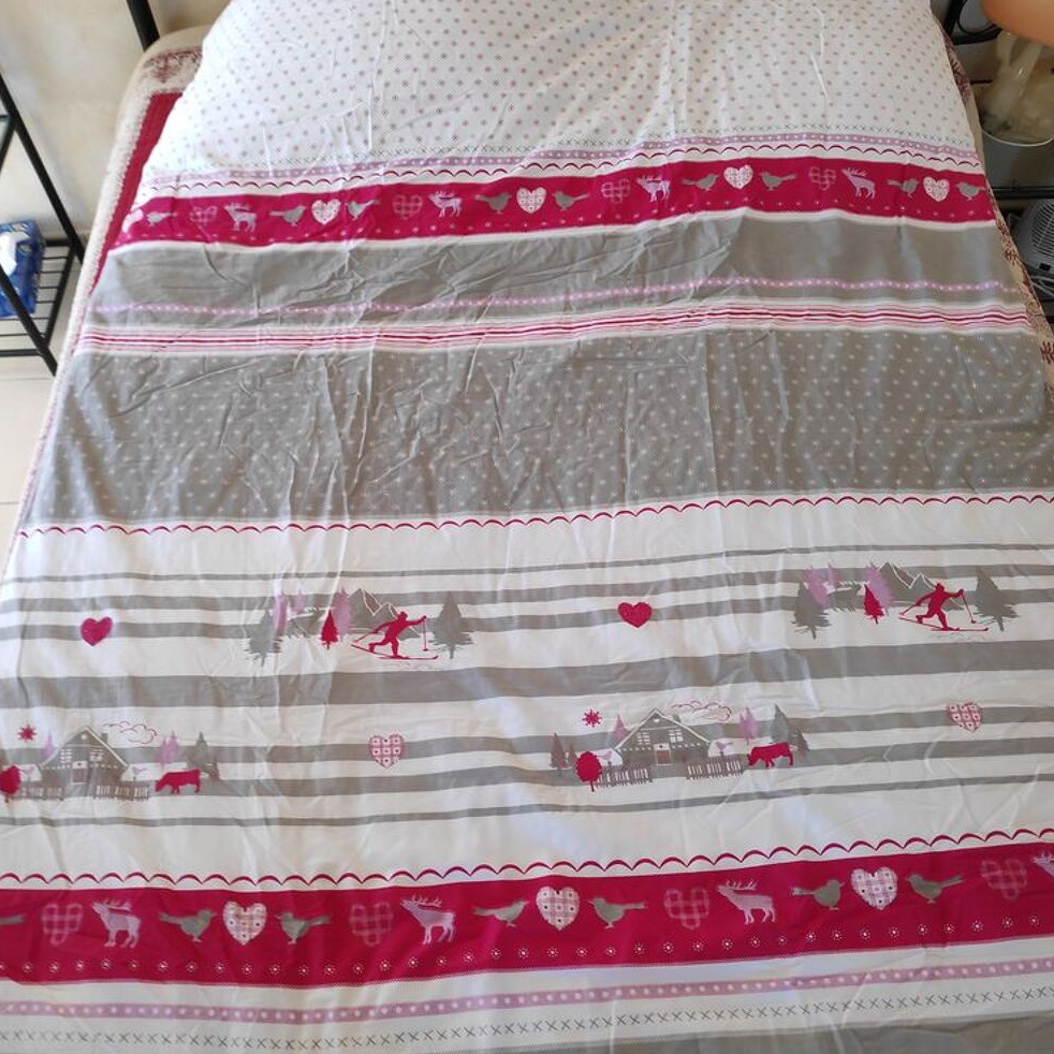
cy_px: 574
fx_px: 827
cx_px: 525
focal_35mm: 24
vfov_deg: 64.9
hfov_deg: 65.0
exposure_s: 1/100
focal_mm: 3.94
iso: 224
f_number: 1.9
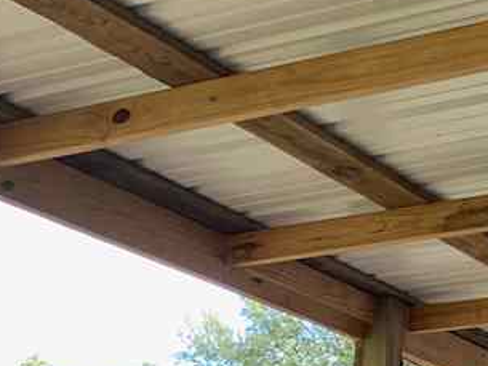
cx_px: 629
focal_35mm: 109
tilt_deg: +3.1
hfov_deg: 17.0
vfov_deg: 12.8
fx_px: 1537
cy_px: 564
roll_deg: -0.6
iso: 32
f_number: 1.8
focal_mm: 4.25
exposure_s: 1/121
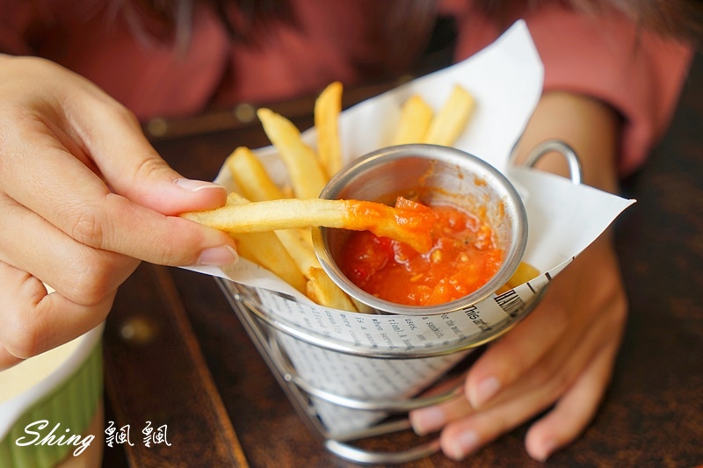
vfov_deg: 22.6
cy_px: 234
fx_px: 1171
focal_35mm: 60
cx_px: 352
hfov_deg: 33.4
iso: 125
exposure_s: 1/60
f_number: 5
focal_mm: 60
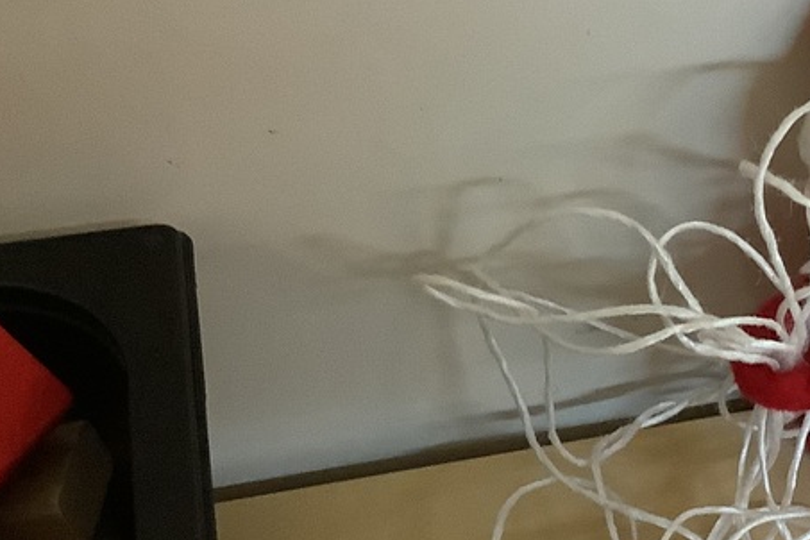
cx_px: 888
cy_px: 442
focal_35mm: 76
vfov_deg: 17.8
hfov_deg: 24.8
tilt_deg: -48.7
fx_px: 1710
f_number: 2.4
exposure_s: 1/25
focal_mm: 3.3
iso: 400
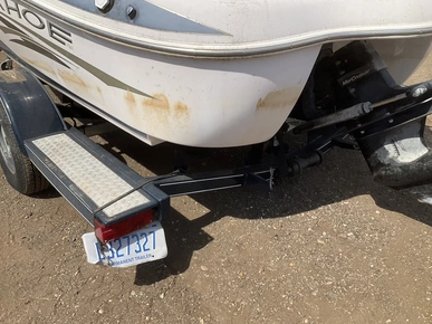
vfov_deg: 46.8
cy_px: 164
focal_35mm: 30
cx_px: 215
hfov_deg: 60.0
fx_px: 374
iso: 25
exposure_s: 1/1912
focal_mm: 3
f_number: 1.8
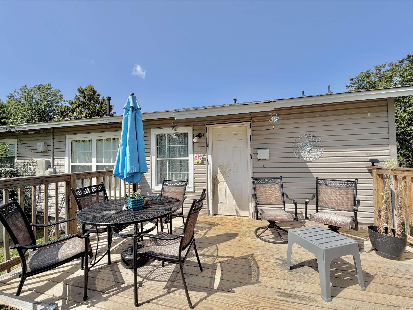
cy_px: 155
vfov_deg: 85.7
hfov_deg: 102.1
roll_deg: +0.8
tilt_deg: +1.6
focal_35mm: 14
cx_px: 206
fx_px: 167
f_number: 2.2
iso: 25
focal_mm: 2.22
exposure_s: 1/770
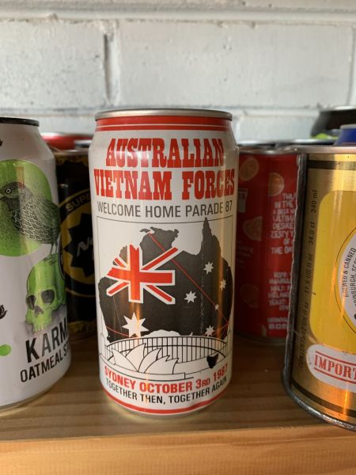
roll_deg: +0.8
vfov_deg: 67.3
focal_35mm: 26
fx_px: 357
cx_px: 178
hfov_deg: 53.1
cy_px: 238
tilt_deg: -13.2
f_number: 1.8
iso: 80
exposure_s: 1/50
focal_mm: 4.25
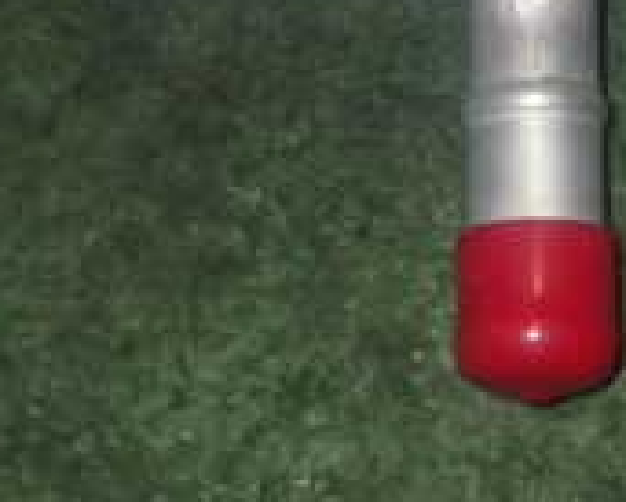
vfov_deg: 9.3
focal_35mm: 161
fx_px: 2985
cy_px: -308
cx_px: 505
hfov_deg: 11.9
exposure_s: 1/50
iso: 640
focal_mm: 8.4
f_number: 9
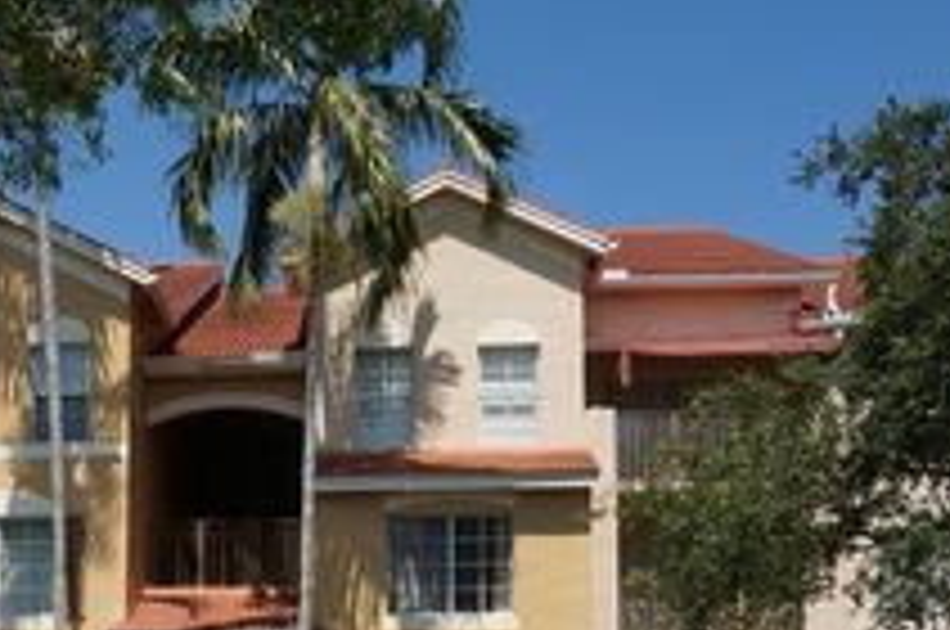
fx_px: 1502
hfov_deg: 34.1
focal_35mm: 57
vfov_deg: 22.5
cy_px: 670
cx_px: 198
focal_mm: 16
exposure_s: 1/125
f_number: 13
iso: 100
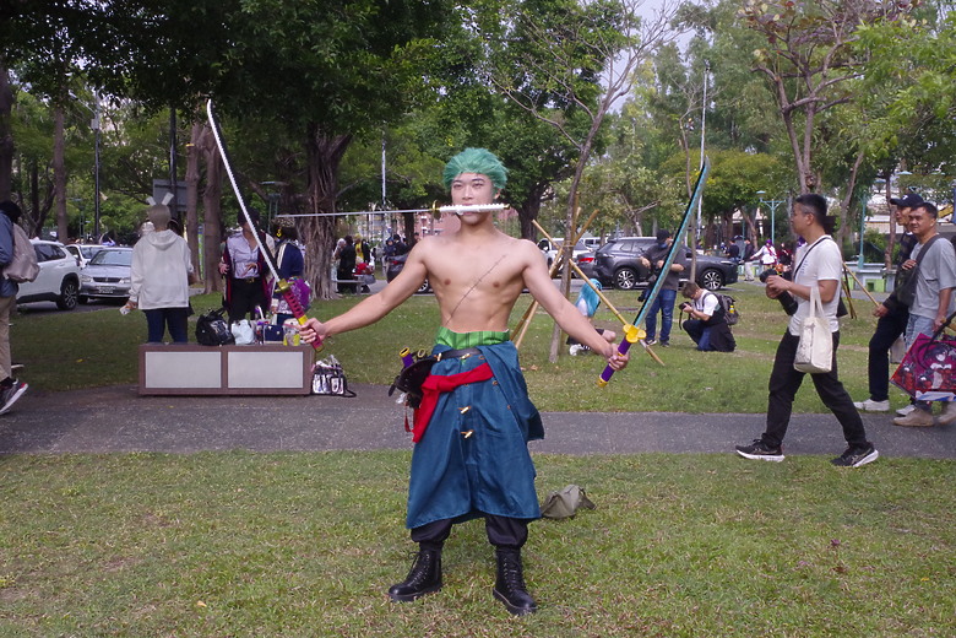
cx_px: 478
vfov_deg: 31.9
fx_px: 1115
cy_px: 319
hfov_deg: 46.4
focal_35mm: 42
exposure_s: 1/160
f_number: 4.5
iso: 2000
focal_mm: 28
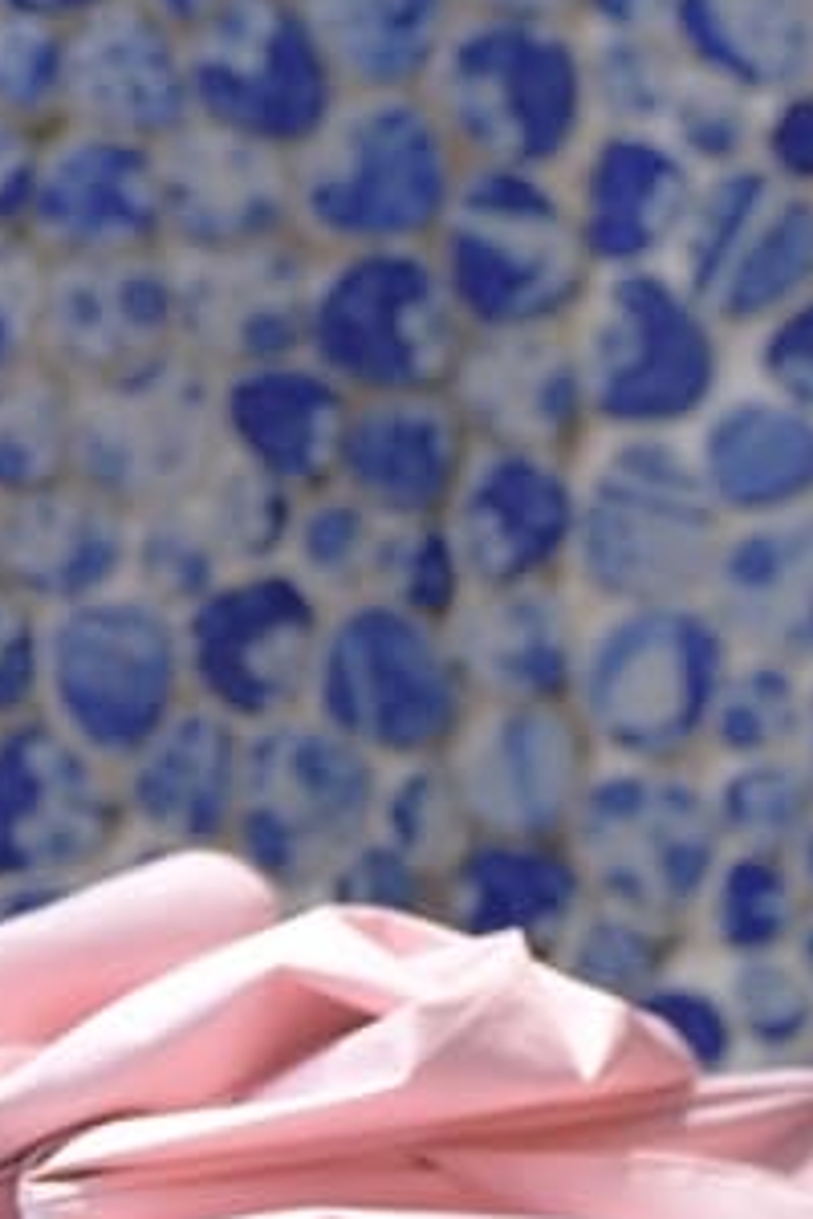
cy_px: -288
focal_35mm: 719
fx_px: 24354
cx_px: 2020
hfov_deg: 1.9
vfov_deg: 2.9
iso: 500
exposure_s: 1/800
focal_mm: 120
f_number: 4
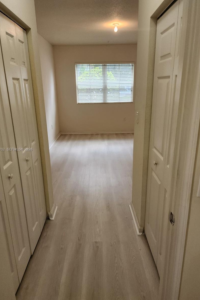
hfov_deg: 53.1
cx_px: 99
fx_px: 200
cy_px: 150
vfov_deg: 73.8
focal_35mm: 24
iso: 200
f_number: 1.8
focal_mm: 6.4
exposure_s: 1/120
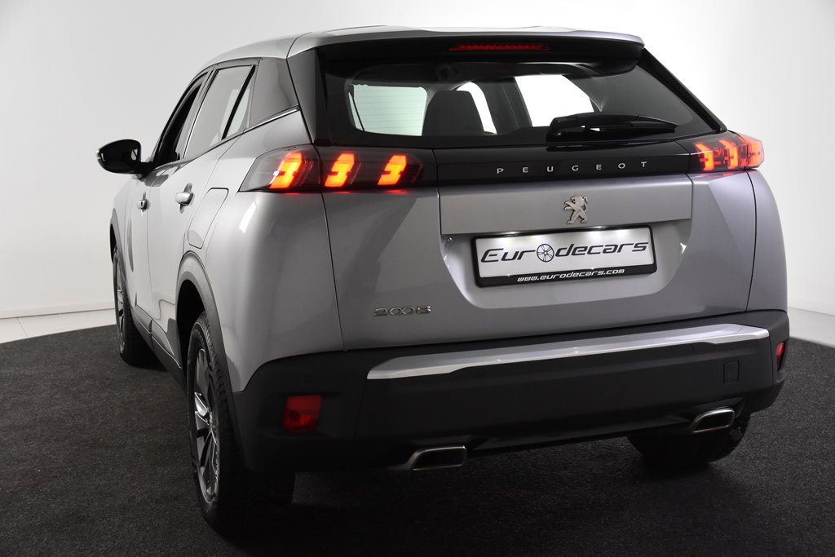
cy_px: 278
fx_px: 1183
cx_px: 418
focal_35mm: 51
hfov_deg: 38.9
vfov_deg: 26.5
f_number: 5
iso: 1600
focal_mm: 34
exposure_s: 1/100
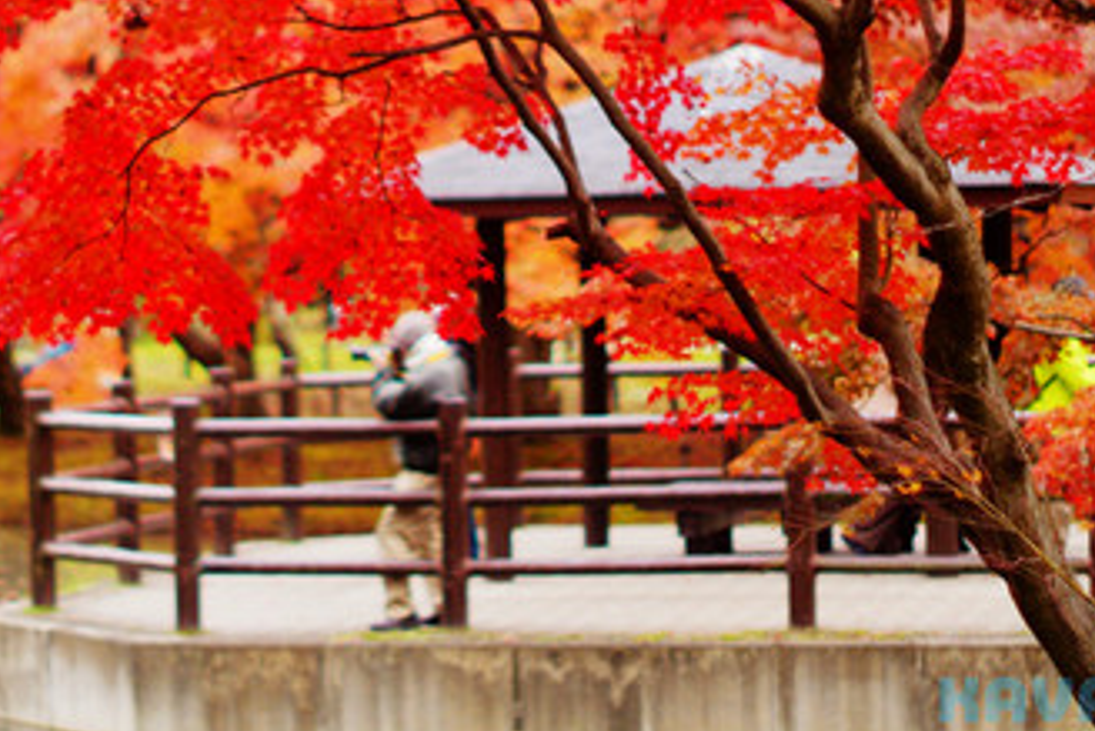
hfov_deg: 14.9
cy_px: 204
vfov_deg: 10.0
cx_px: 357
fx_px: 4169
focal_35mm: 137
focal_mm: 50
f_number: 1.4
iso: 100
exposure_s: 1/1000
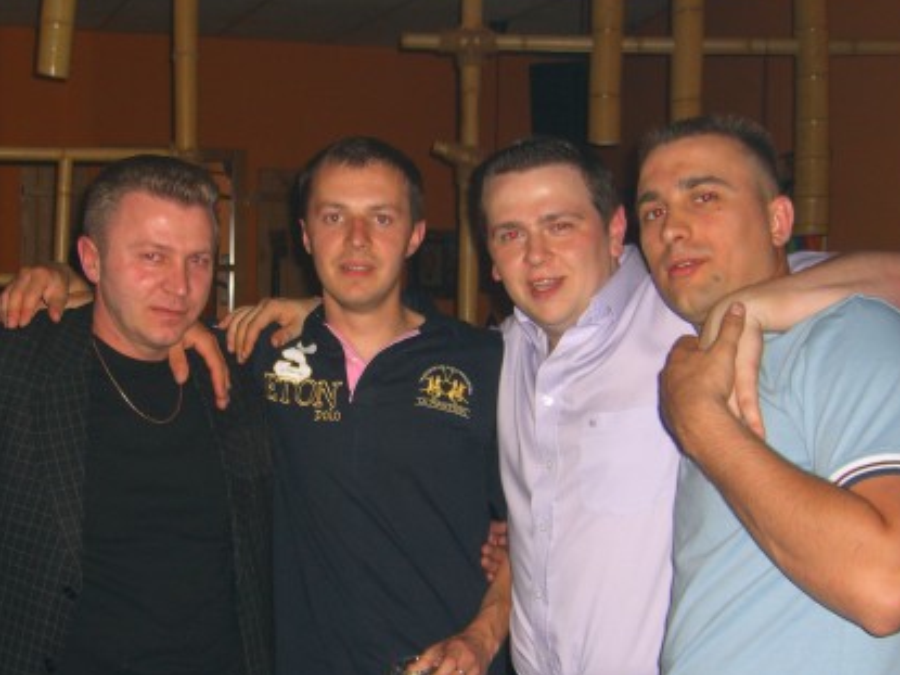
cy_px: 430
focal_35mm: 55
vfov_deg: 26.4
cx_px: 334
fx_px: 1430
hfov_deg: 34.8
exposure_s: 1/60
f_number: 2.8
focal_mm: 7.9
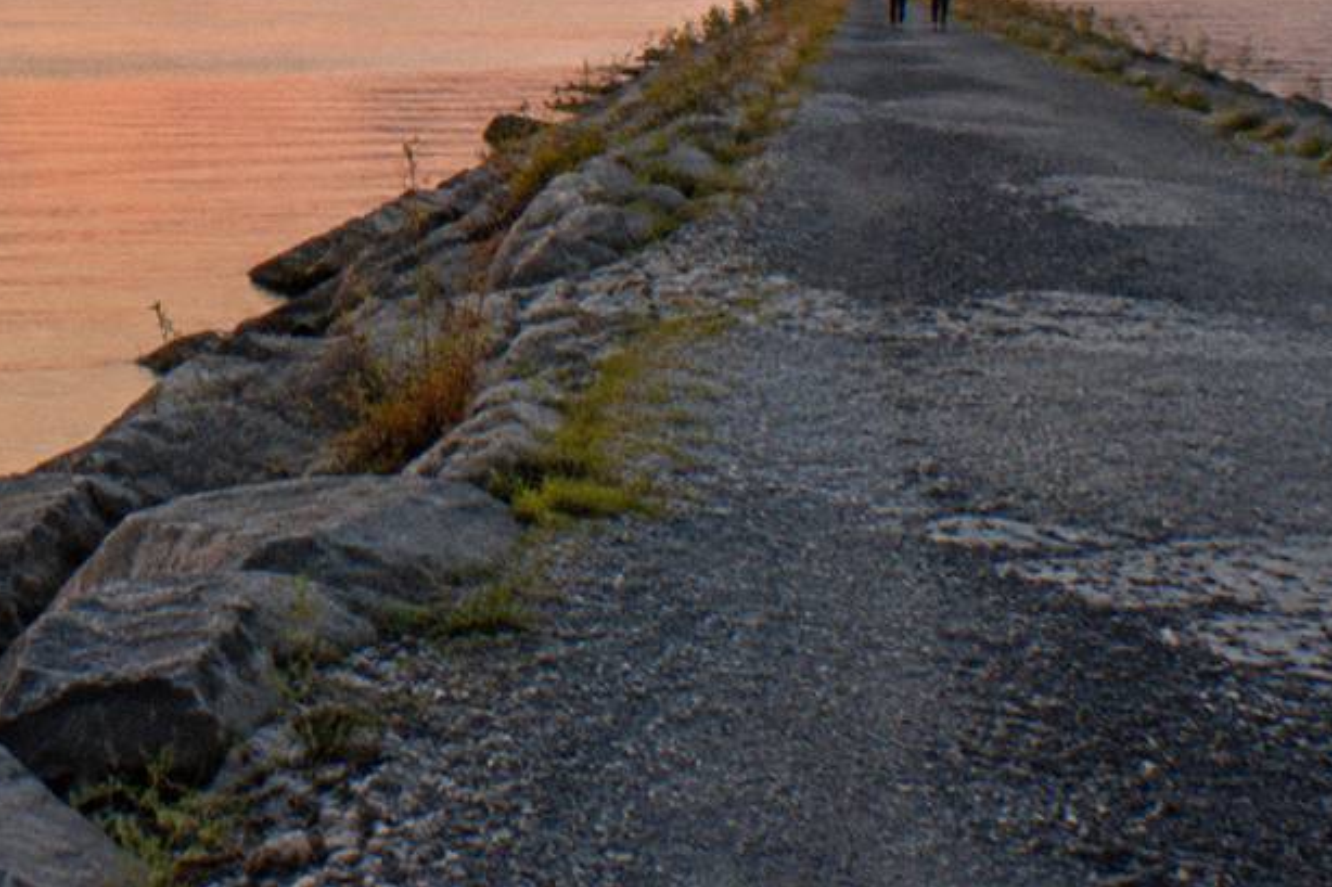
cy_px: 293
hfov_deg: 34.4
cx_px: 356
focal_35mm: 57
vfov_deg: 23.7
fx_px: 2108
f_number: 4.5
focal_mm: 35
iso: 6400
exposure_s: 1/125
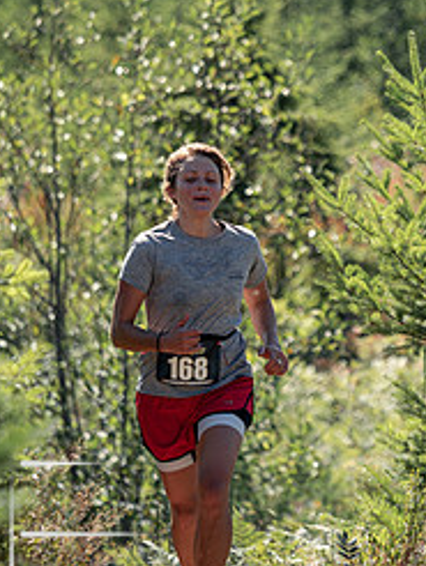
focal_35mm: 420
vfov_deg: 4.7
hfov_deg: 3.5
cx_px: 282
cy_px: 191
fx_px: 6880
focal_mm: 115
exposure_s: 1/1000
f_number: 2.8
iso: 160
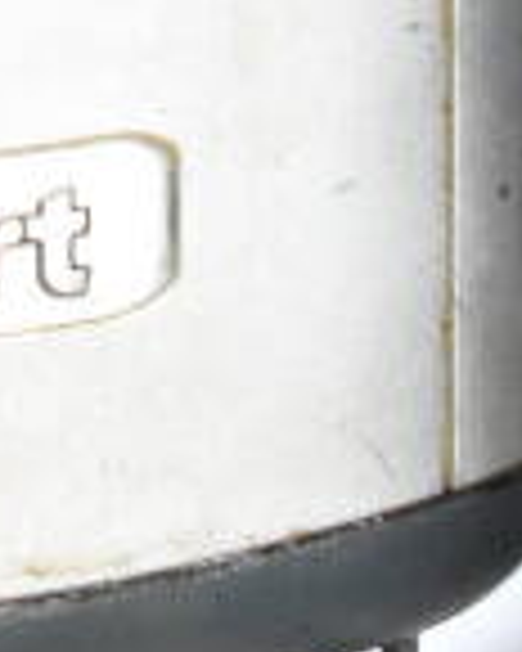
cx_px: -261
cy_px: -1228
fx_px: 3939
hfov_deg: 7.5
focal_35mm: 204
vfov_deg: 8.2
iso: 1600
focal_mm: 23
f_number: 6.3
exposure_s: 1/160
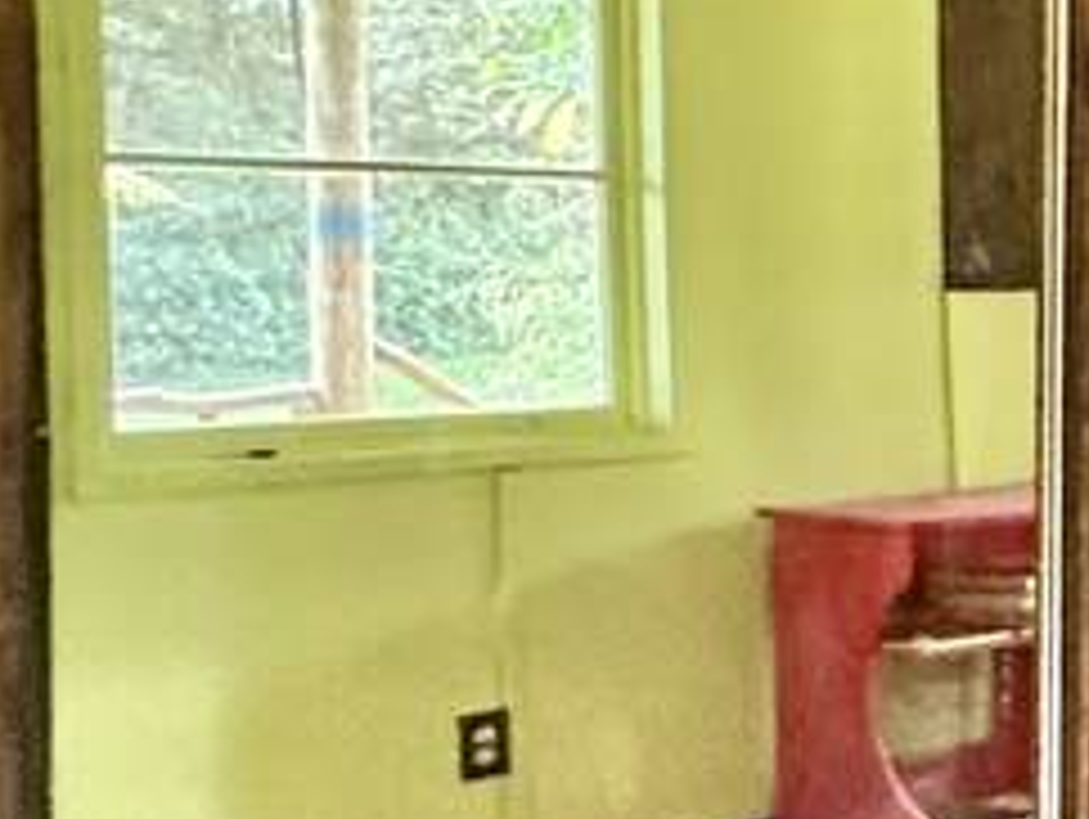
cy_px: 234
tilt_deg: -0.1
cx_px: 2430
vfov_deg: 19.8
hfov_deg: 16.3
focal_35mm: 74
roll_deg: -1.3
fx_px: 2330
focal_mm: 2.22
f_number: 2.2
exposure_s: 1/60
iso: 640
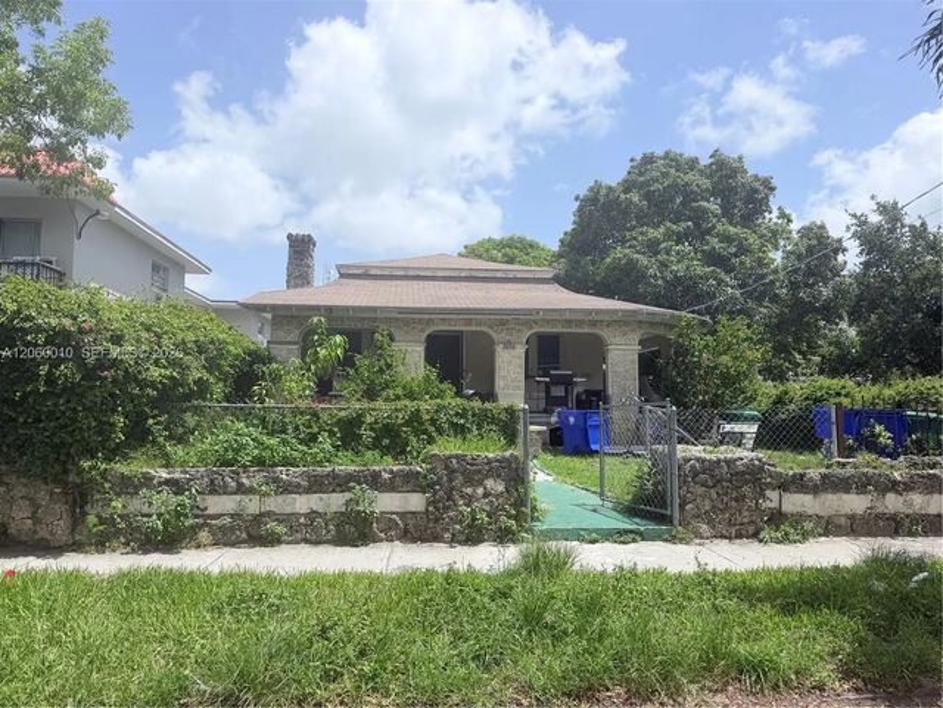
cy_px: 354
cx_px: 472
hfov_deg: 71.6
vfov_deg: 56.8
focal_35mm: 24
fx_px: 654
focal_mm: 6.76
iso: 80
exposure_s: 1/6711
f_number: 1.78
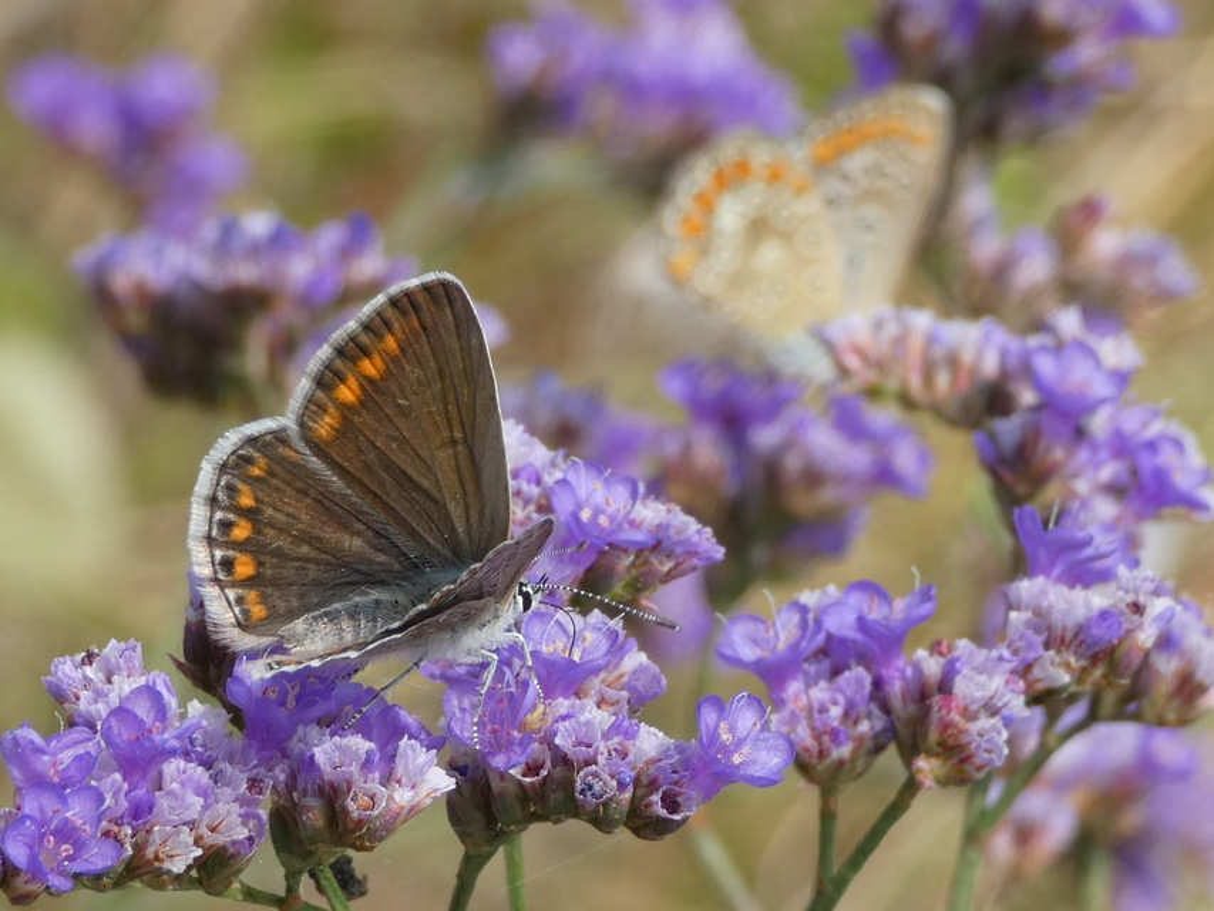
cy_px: 456
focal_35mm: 132
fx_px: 4630
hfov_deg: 14.9
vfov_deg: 11.2
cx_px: 607
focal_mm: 23.7
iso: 80
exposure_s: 1/125
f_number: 5.2
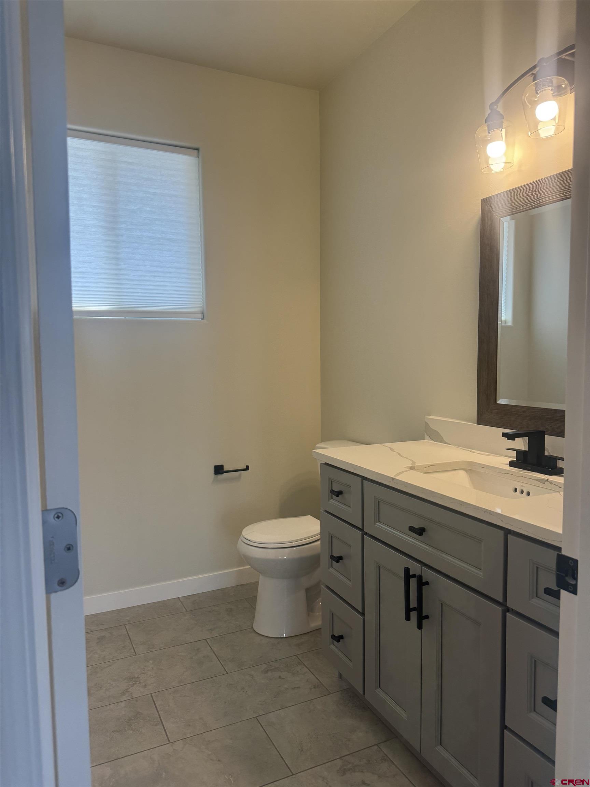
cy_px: 394
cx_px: 295
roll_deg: +0.1
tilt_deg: -5.4
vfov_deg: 71.6
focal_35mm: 24
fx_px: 545
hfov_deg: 56.8
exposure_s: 1/120
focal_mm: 6.76
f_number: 1.78
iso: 80
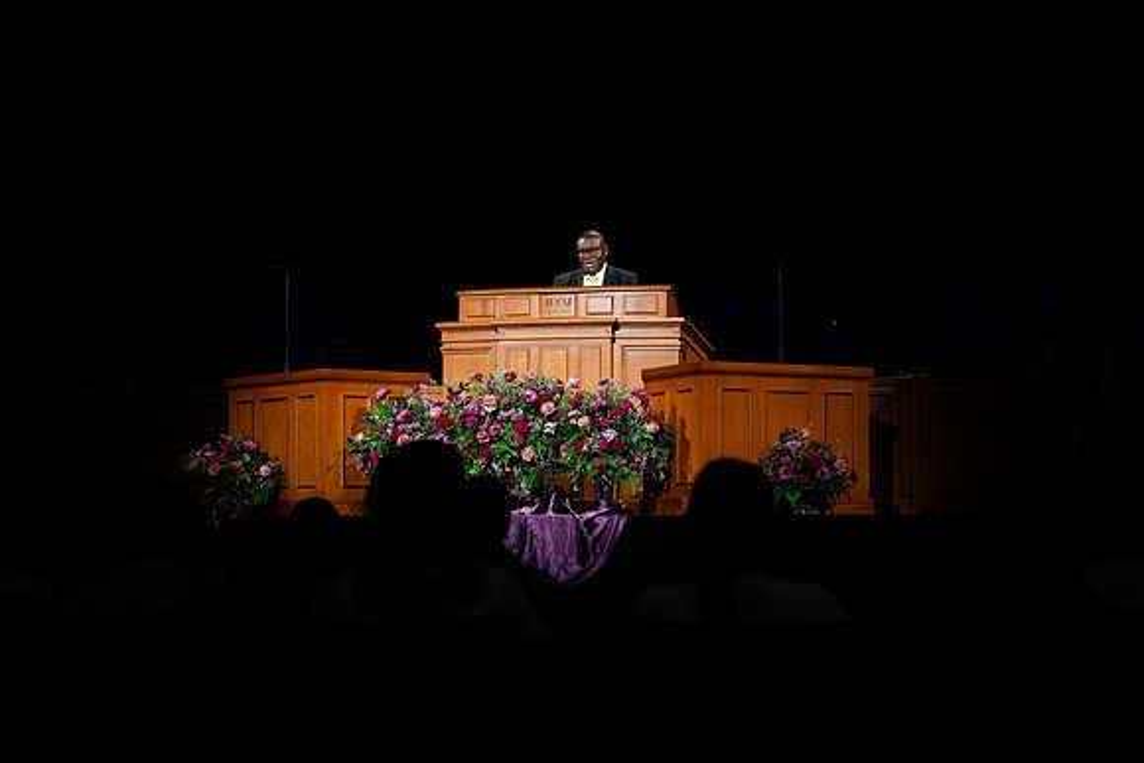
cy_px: 382
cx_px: 572
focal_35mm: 70
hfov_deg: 28.8
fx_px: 2225
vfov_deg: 19.5
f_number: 2.8
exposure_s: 1/250
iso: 1250
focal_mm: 70
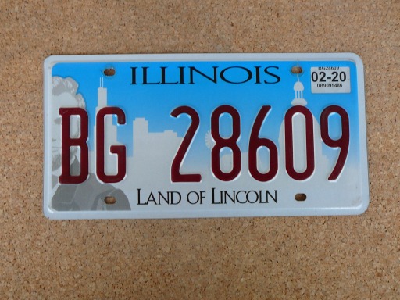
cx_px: 200
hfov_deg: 45.8
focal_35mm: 41
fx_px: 474
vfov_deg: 35.1
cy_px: 150
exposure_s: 1/60
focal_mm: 6.1
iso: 100
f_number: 3.1
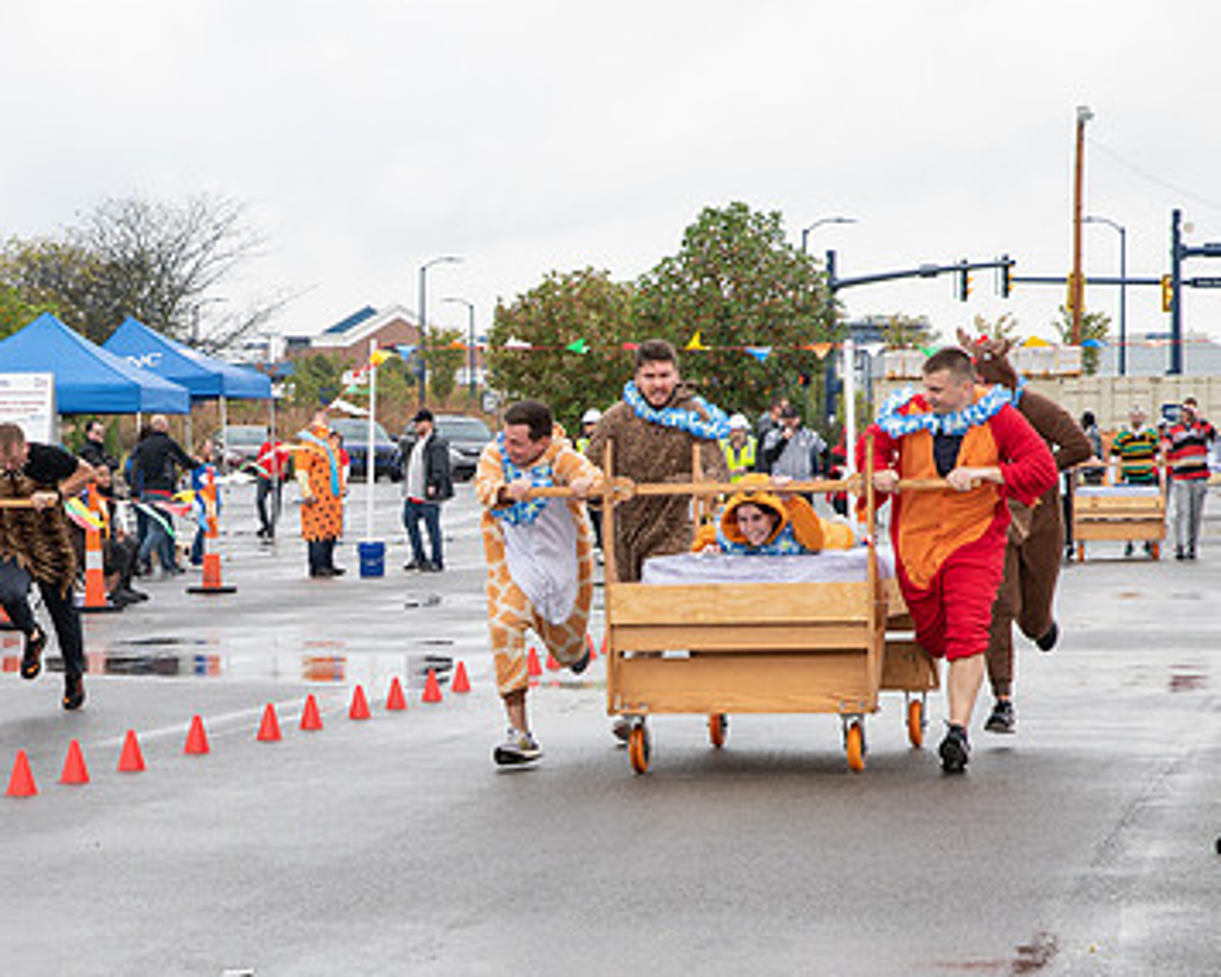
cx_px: 257
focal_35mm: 134
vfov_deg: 11.5
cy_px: 726
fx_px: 4844
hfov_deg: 14.3
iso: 400
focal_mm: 70
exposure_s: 1/400
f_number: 6.3
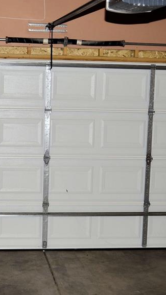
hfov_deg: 19.5
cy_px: 151
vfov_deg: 34.4
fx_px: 477
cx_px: 26
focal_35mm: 61
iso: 200
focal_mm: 22
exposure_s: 1/80
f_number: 3.5
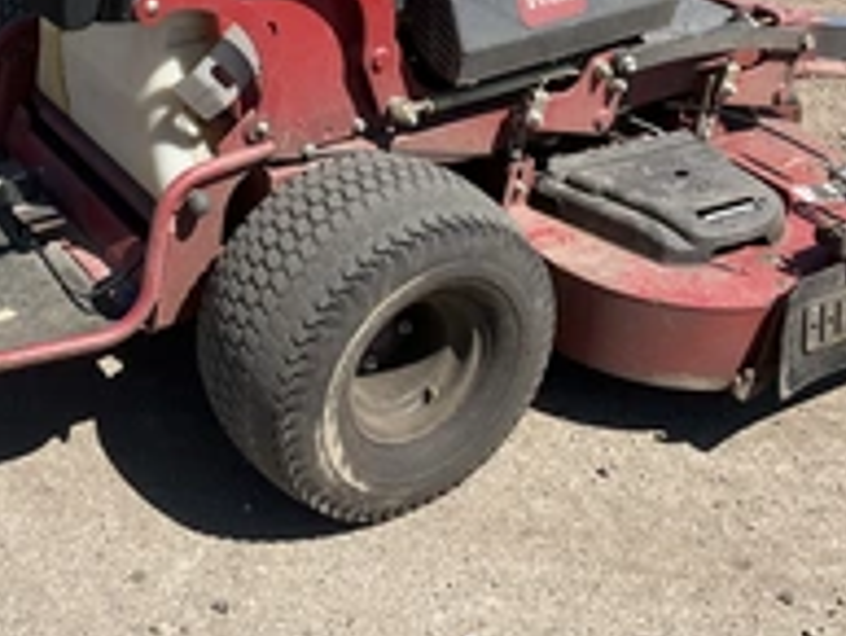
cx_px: 377
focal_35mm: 60
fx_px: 1467
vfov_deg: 23.7
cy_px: 53
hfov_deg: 32.1
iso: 25
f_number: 1.8
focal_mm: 3
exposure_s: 1/1451
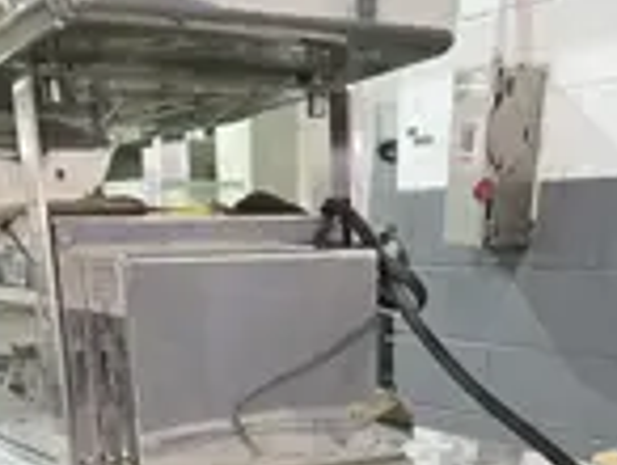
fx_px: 1125
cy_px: 723
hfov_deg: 30.7
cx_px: 304
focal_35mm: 63
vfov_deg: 19.8
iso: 640
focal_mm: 5.4
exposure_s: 1/60
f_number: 1.8
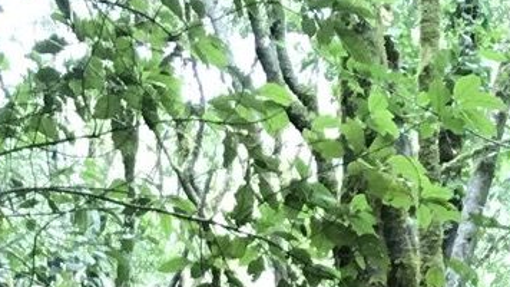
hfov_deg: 17.7
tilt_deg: +0.9
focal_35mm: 120
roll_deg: +4.0
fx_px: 1622
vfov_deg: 9.0
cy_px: 710
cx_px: 115
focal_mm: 3.99
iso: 40
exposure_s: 1/17
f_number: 1.8
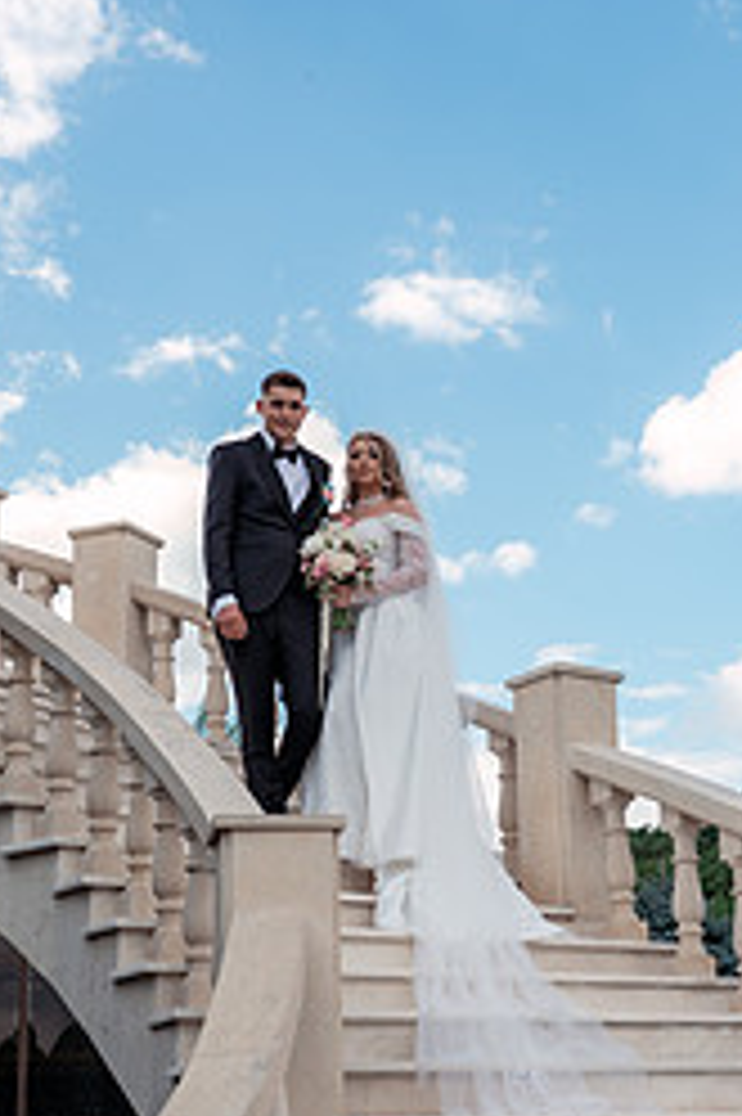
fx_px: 1796
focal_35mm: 58
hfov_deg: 23.3
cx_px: 465
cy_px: 716
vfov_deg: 34.3
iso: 160
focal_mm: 32
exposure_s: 1/500
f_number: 3.5
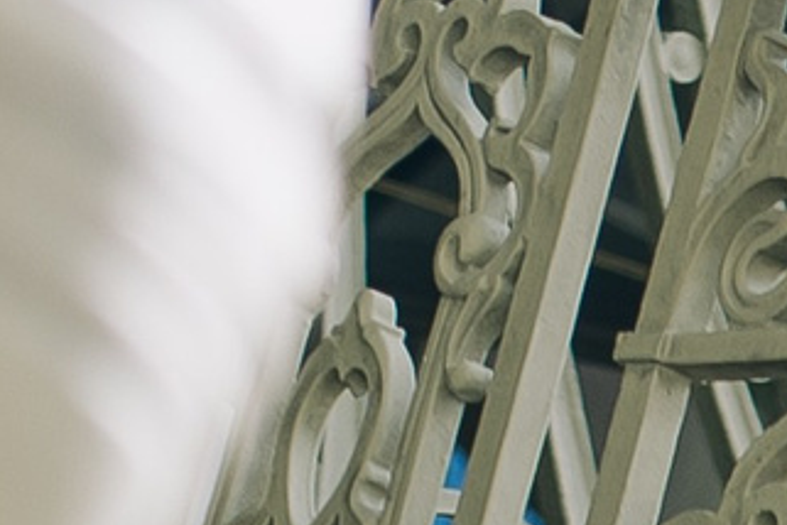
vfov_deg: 3.6
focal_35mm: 359
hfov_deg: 5.5
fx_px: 7848
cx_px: -1282
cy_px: -1557
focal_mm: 30
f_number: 2.8
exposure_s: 1/400
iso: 100
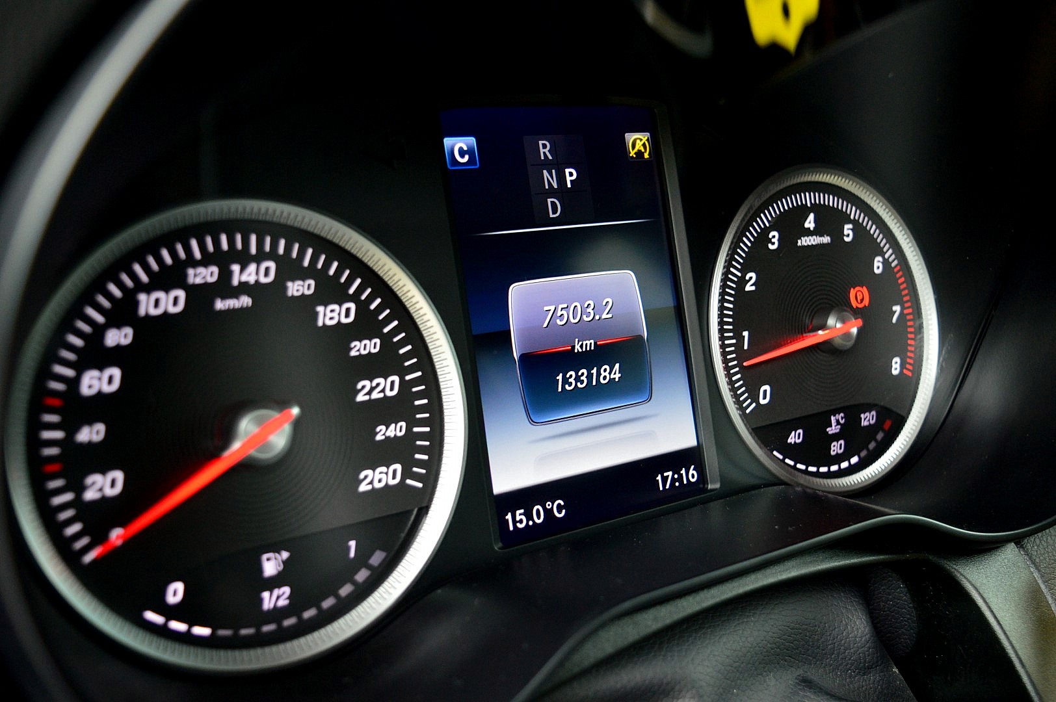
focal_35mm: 38
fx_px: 1099
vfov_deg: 35.4
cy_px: 351
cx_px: 528
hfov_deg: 51.3
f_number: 4
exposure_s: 1/60
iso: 800
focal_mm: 25
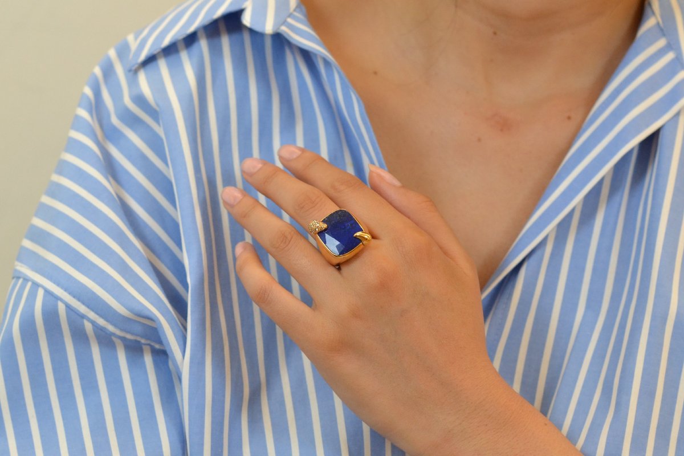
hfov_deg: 16.1
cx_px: 342
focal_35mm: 128
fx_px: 2422
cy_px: 228
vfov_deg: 10.8
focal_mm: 85
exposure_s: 1/125
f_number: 5.6
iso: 1600
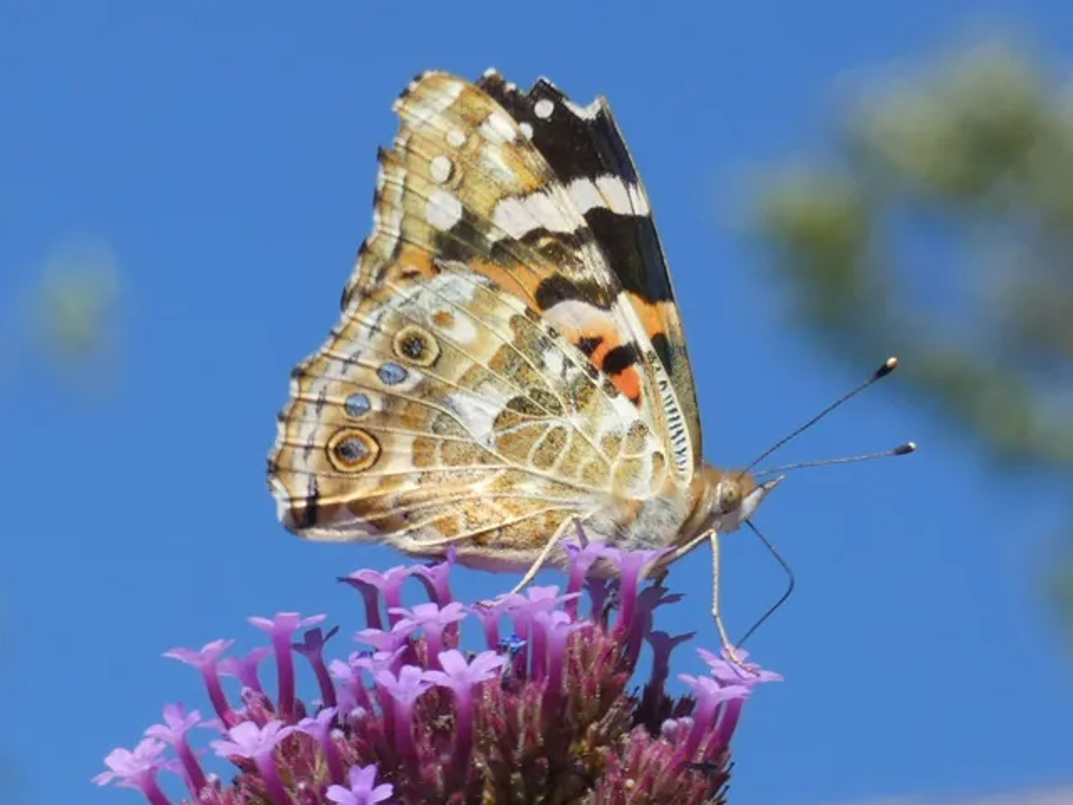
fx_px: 5363
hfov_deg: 11.4
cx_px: 536
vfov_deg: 8.6
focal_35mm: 173
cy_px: 402
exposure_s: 1/160
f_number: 5.5
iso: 80
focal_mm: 30.9
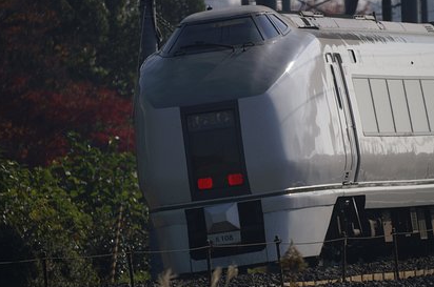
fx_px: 11226
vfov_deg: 1.5
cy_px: 156
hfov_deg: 2.2
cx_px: 264
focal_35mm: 933
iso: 200
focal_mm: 500
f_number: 8
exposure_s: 1/1600
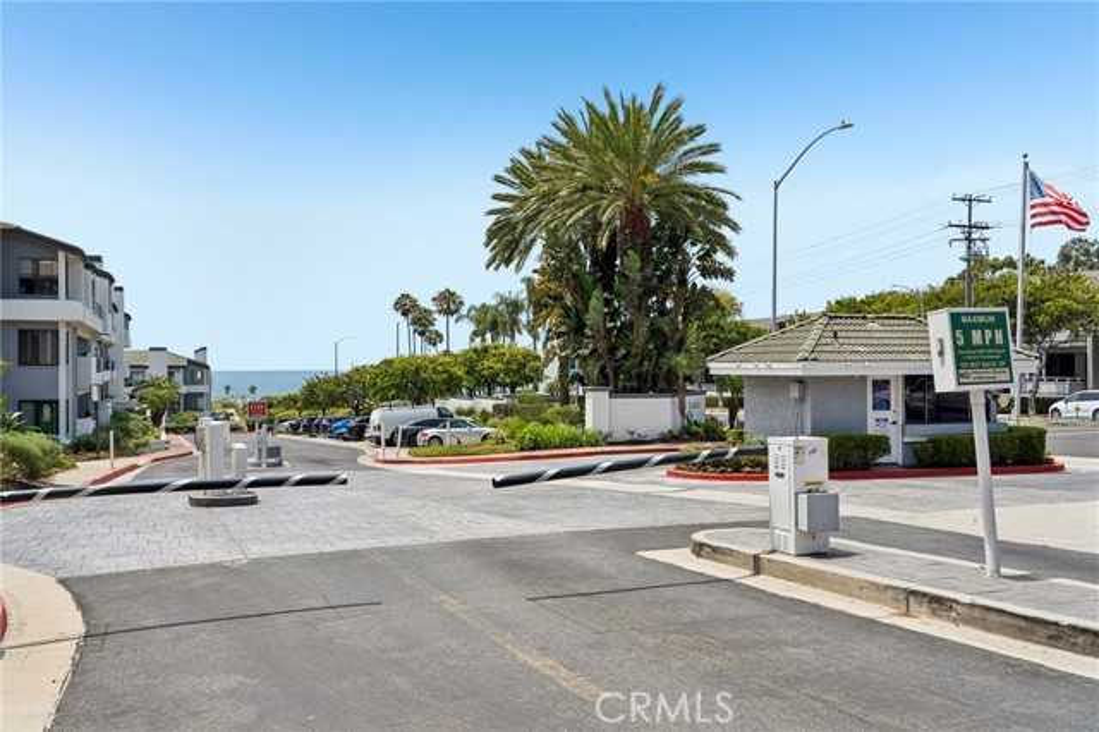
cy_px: 366
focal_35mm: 33
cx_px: 550
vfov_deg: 39.9
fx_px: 1007
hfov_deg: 57.2
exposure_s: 1/640
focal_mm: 33
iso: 125
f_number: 8
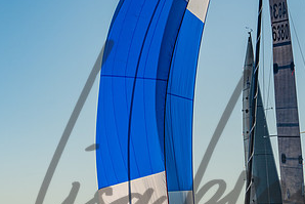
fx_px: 1382
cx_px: 260
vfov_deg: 8.4
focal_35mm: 163
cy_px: 237
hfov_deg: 12.5
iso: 160
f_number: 10
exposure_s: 1/125
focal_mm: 64
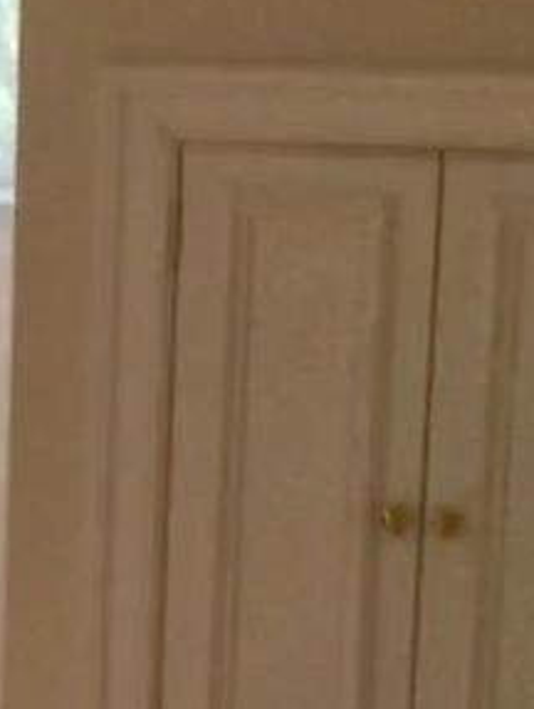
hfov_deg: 12.5
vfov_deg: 18.0
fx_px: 2237
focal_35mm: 109
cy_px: 314
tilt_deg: -8.8
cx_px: -393
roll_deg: +1.5
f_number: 2.2
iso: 100
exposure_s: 1/30
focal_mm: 4.15
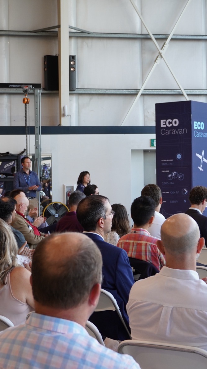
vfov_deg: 28.7
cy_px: 186
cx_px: 126
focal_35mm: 74
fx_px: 720
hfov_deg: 16.3
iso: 320
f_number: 4.5
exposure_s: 1/160
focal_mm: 31
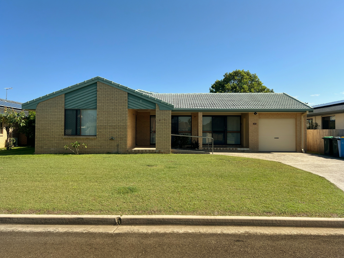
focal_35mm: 27
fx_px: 268
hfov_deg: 65.3
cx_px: 167
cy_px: 125
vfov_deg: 51.4
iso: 50
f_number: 1.5
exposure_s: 1/3968
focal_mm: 5.7
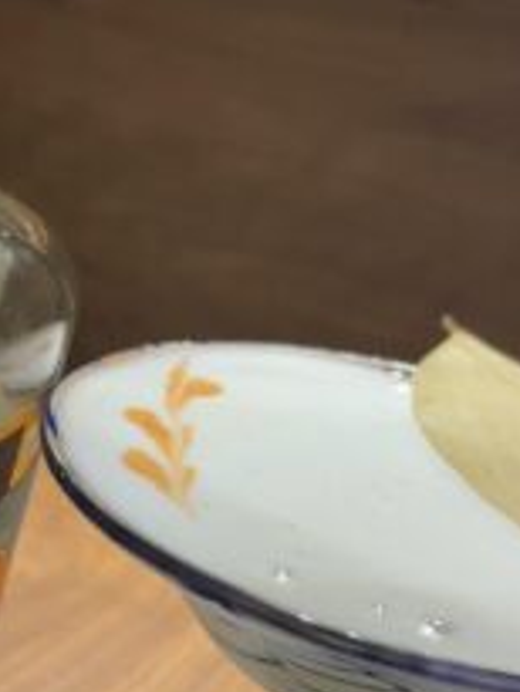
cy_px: 415
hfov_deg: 19.6
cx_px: 155
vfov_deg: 25.9
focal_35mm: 75
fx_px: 1501
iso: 640
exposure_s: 1/40
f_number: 1.78
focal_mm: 6.76
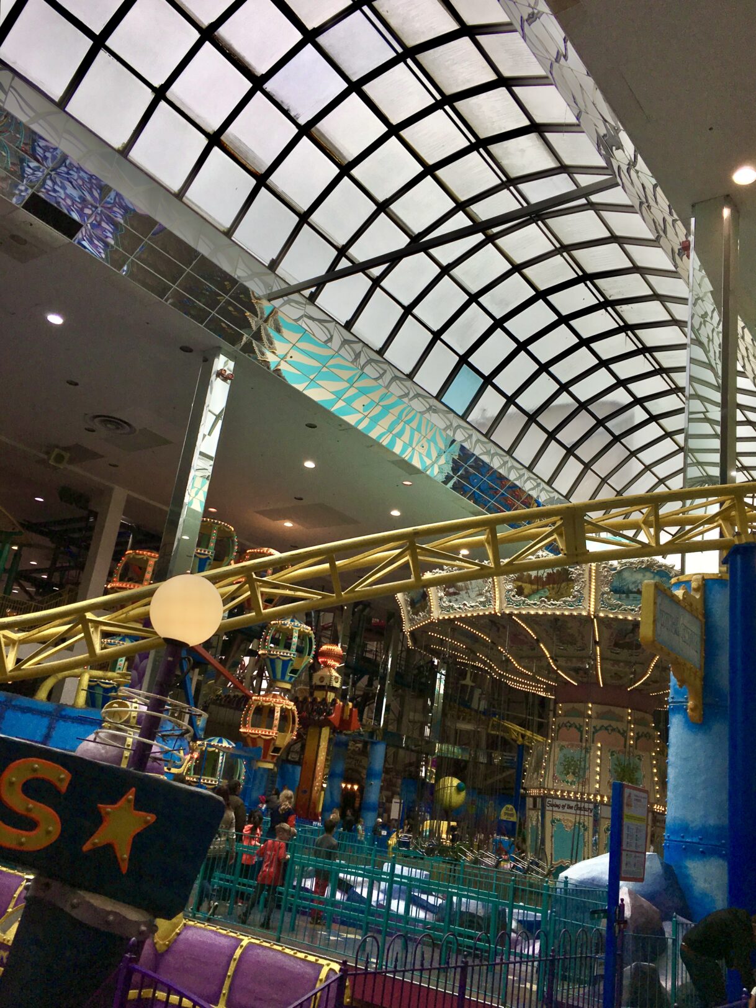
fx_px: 844
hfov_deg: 48.2
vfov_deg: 61.7
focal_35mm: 29
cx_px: 378
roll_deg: -7.9
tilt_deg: +19.0
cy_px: 504
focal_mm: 4.15
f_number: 2.2
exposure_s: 1/174
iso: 25
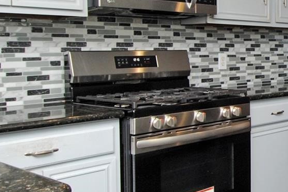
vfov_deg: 24.5
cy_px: 61
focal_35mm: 55
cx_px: 338
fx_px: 440
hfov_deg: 31.0
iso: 200
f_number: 4
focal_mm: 10
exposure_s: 1/60
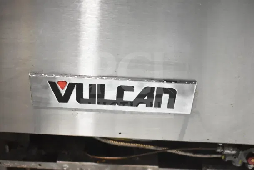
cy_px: 85
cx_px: 127
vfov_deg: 26.5
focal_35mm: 51
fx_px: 360
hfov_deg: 38.9
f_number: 4.5
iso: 2800
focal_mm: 34
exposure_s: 1/50
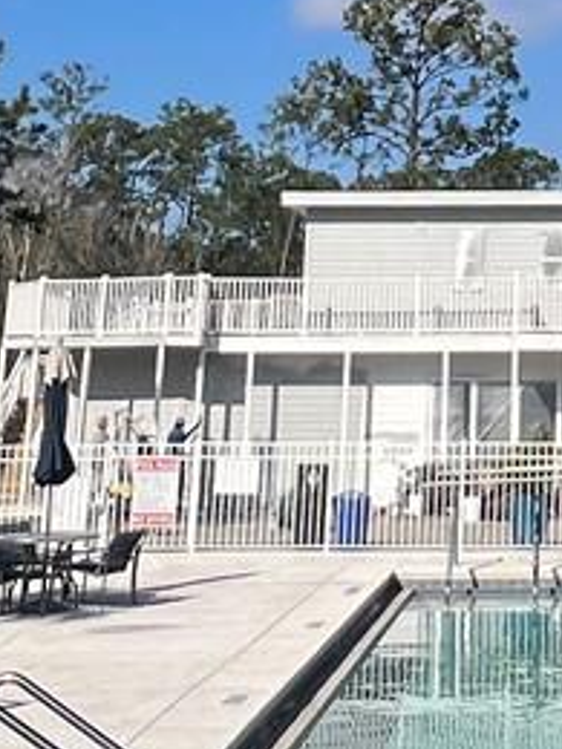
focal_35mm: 80
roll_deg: +0.1
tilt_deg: +17.2
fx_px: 1732
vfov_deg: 22.3
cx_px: 663
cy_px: -176
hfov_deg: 17.6
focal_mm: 1.57
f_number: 1.8
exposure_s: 1/2732
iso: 32
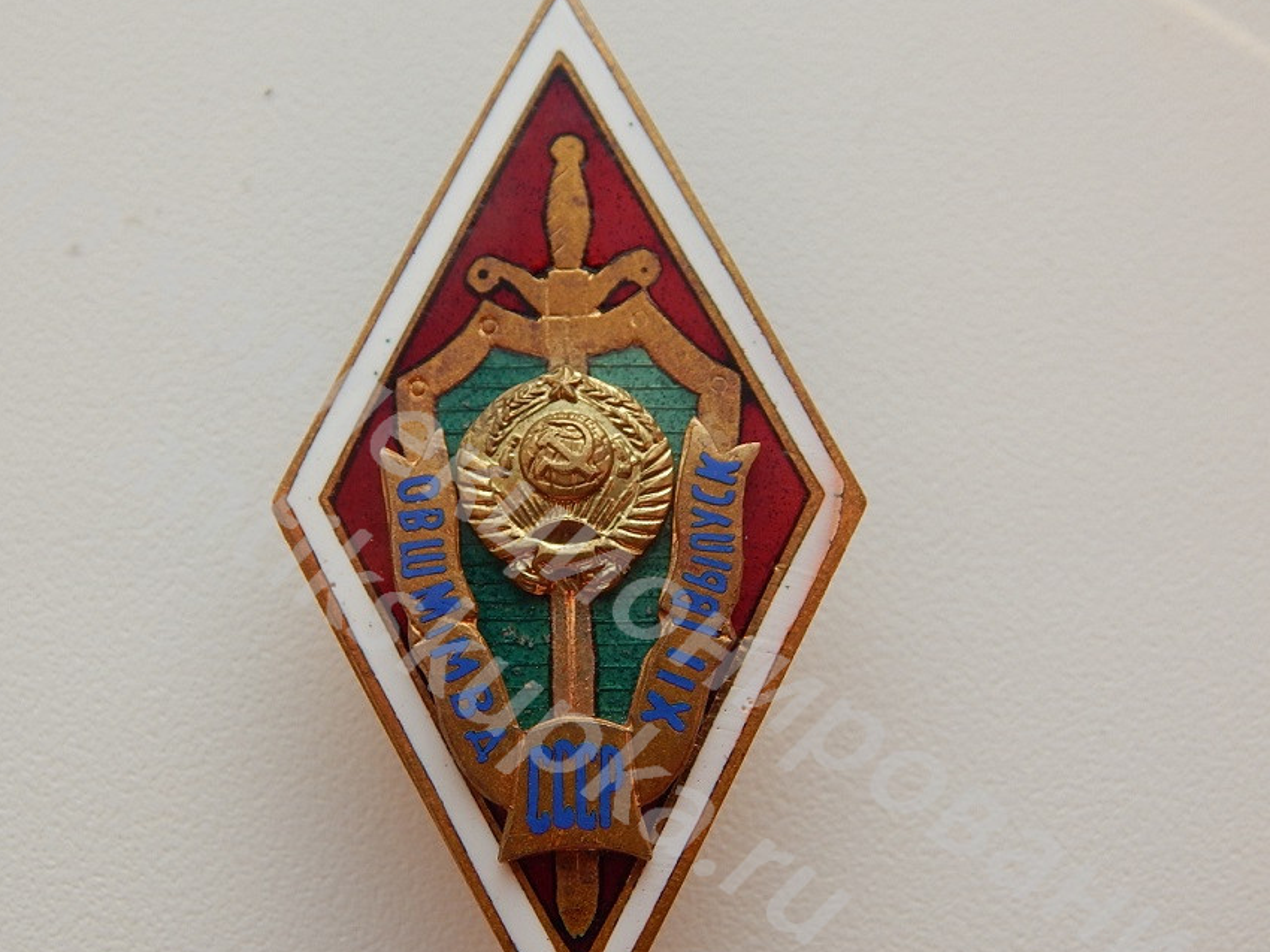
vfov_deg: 24.0
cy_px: 528
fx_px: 2237
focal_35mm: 61
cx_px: 565
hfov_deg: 31.7
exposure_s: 1/250
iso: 125
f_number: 3.8
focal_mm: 9.7
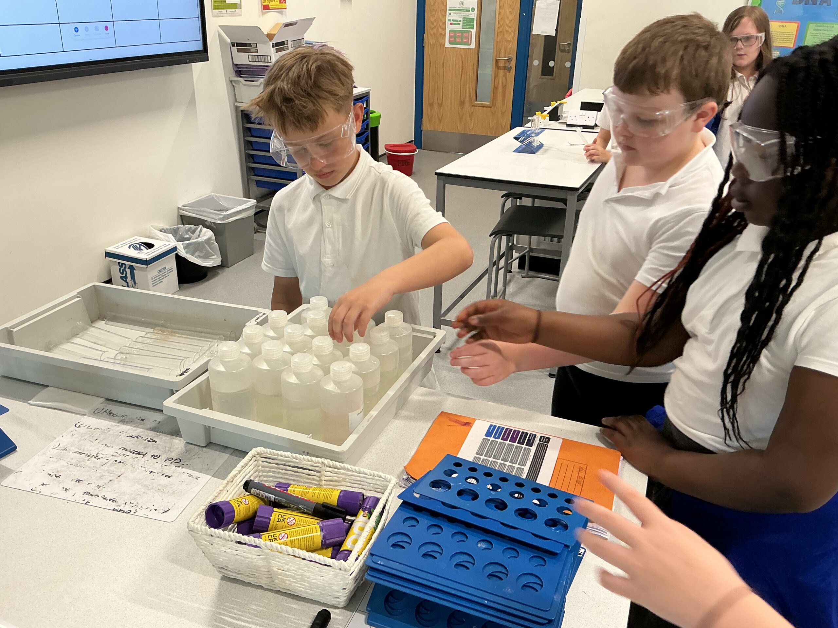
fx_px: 702
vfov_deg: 48.2
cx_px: 419
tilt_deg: -25.3
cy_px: 314
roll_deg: -0.4
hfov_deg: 61.7
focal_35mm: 29
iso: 64
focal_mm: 3
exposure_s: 1/60
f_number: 1.8
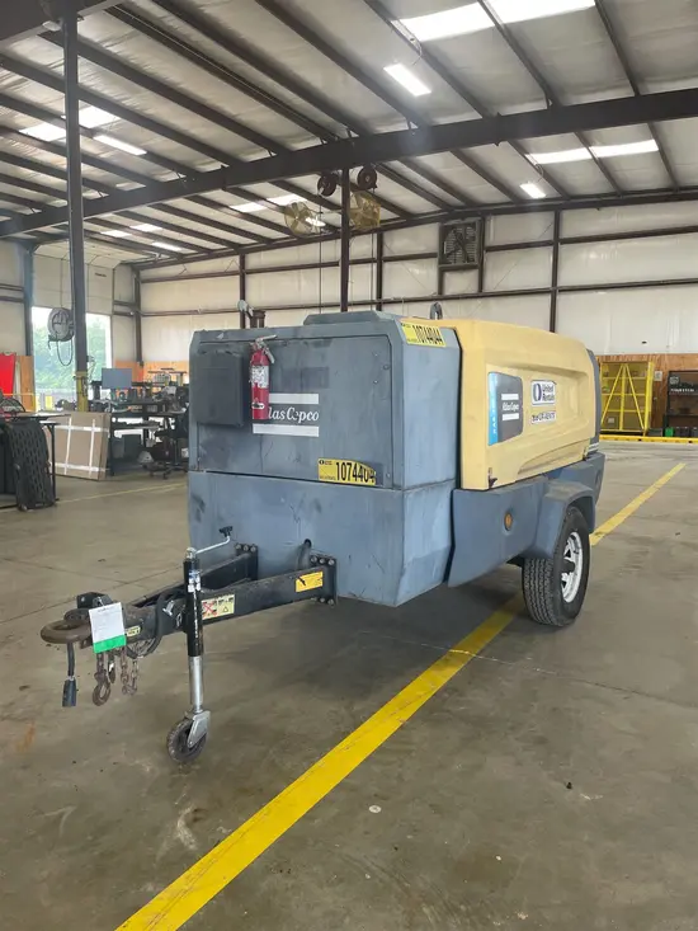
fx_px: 699
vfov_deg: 67.3
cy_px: 466
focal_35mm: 26
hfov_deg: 53.1
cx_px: 349
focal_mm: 4.2
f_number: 1.6
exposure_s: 1/121
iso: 64
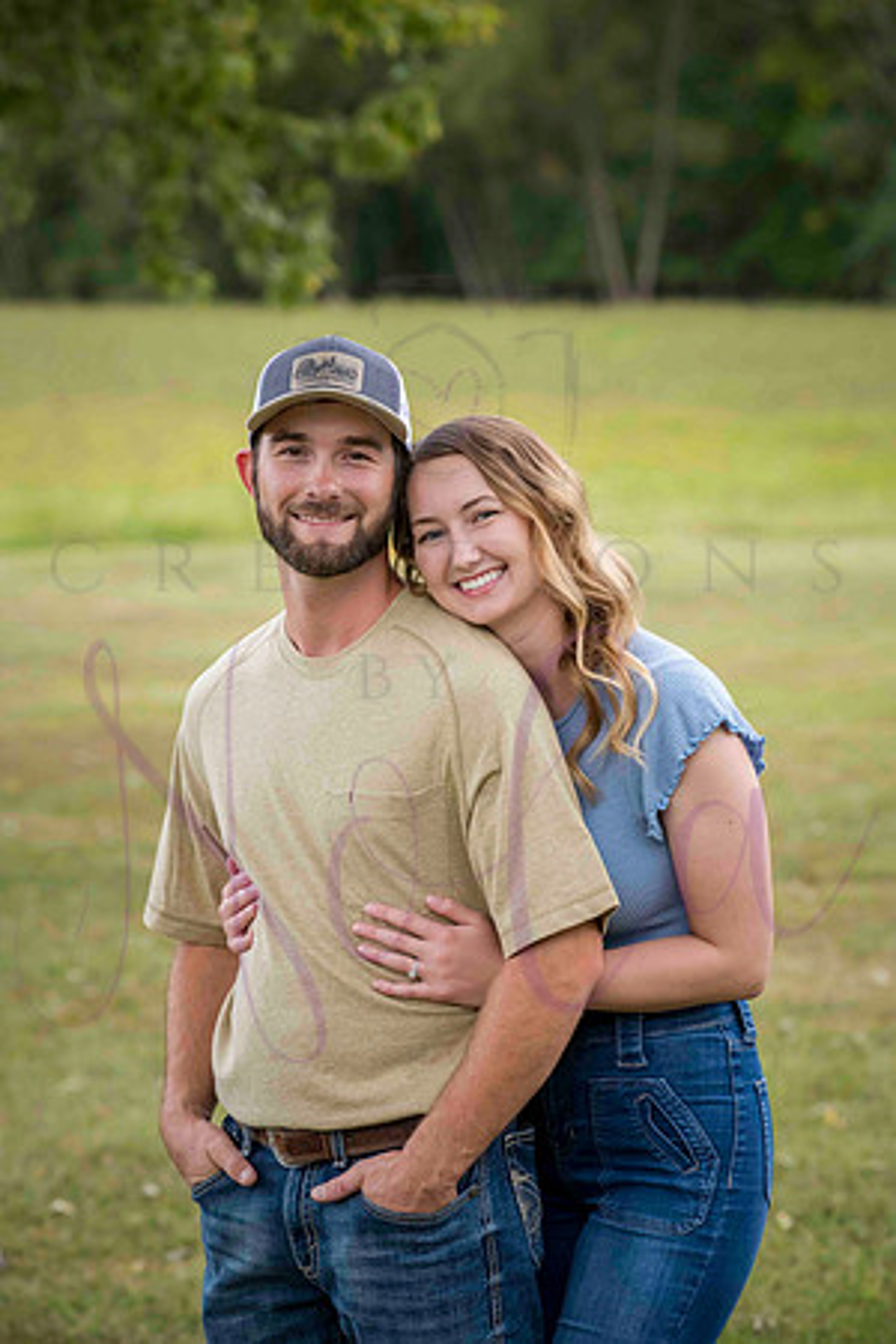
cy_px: 672
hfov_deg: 12.2
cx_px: 448
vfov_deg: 18.3
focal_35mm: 112
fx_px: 4181
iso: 400
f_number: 5
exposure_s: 1/320
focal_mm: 112
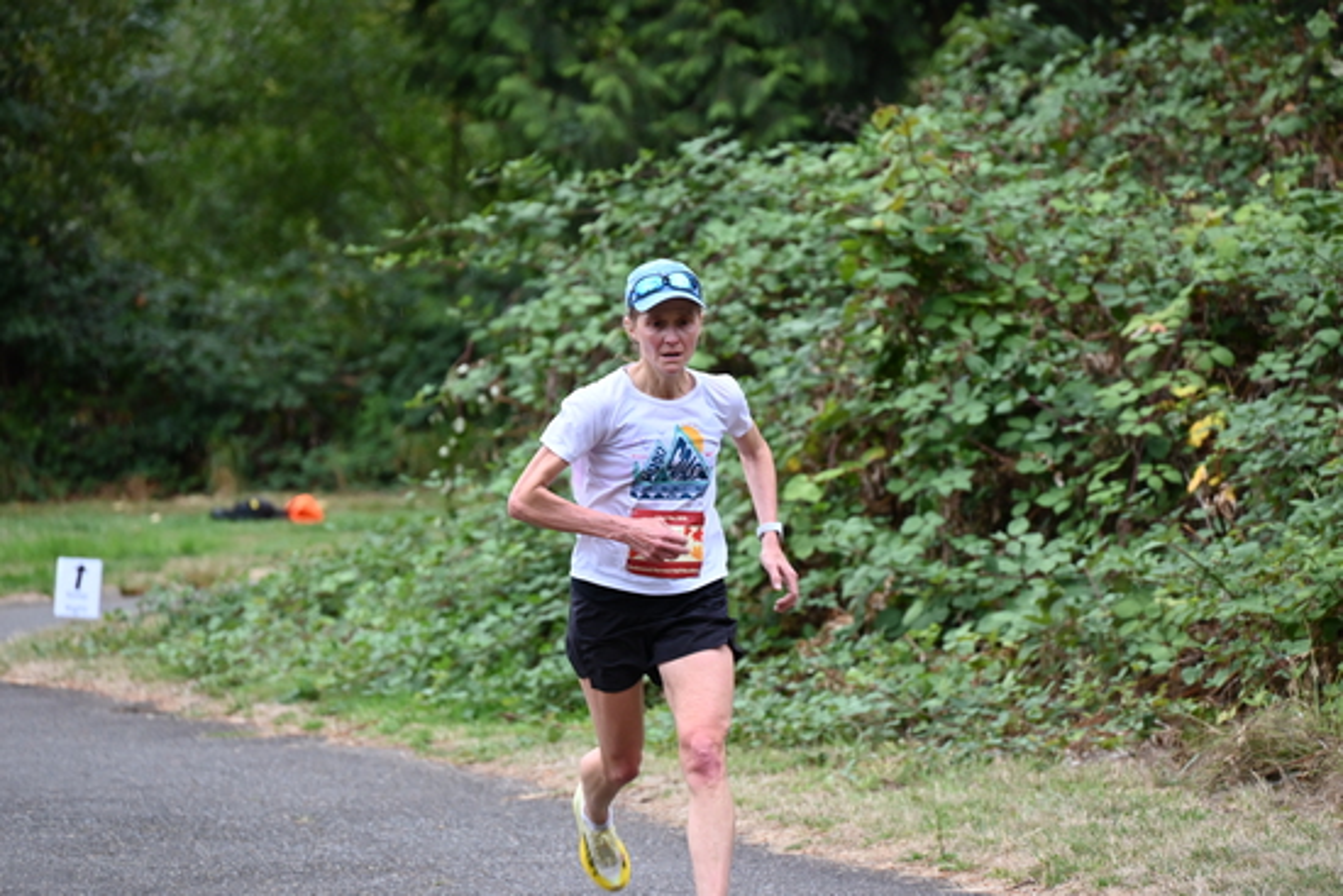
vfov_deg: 6.9
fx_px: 7463
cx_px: 672
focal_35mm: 200
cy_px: 448
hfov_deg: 10.3
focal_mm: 200
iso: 1100
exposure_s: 1/250
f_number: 6.3
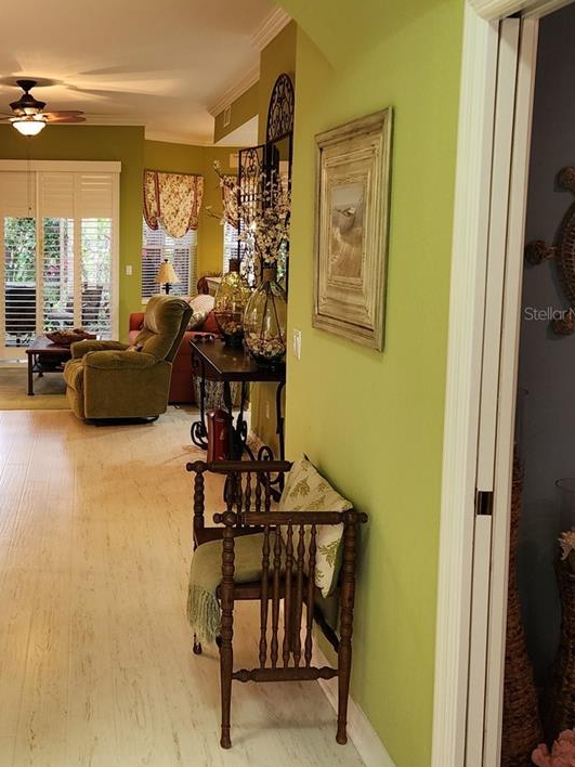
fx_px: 864
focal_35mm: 39
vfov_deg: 47.6
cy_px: 313
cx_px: 114
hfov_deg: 35.6
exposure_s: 1/60
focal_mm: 6.4
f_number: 1.8
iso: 200
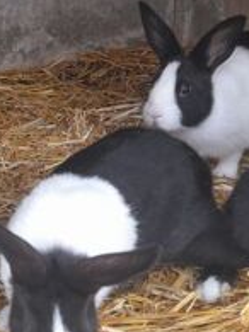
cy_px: 37
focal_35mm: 82
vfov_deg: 23.3
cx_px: 46
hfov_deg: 17.8
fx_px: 787
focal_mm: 4.6
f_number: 2
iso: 32
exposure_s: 1/50
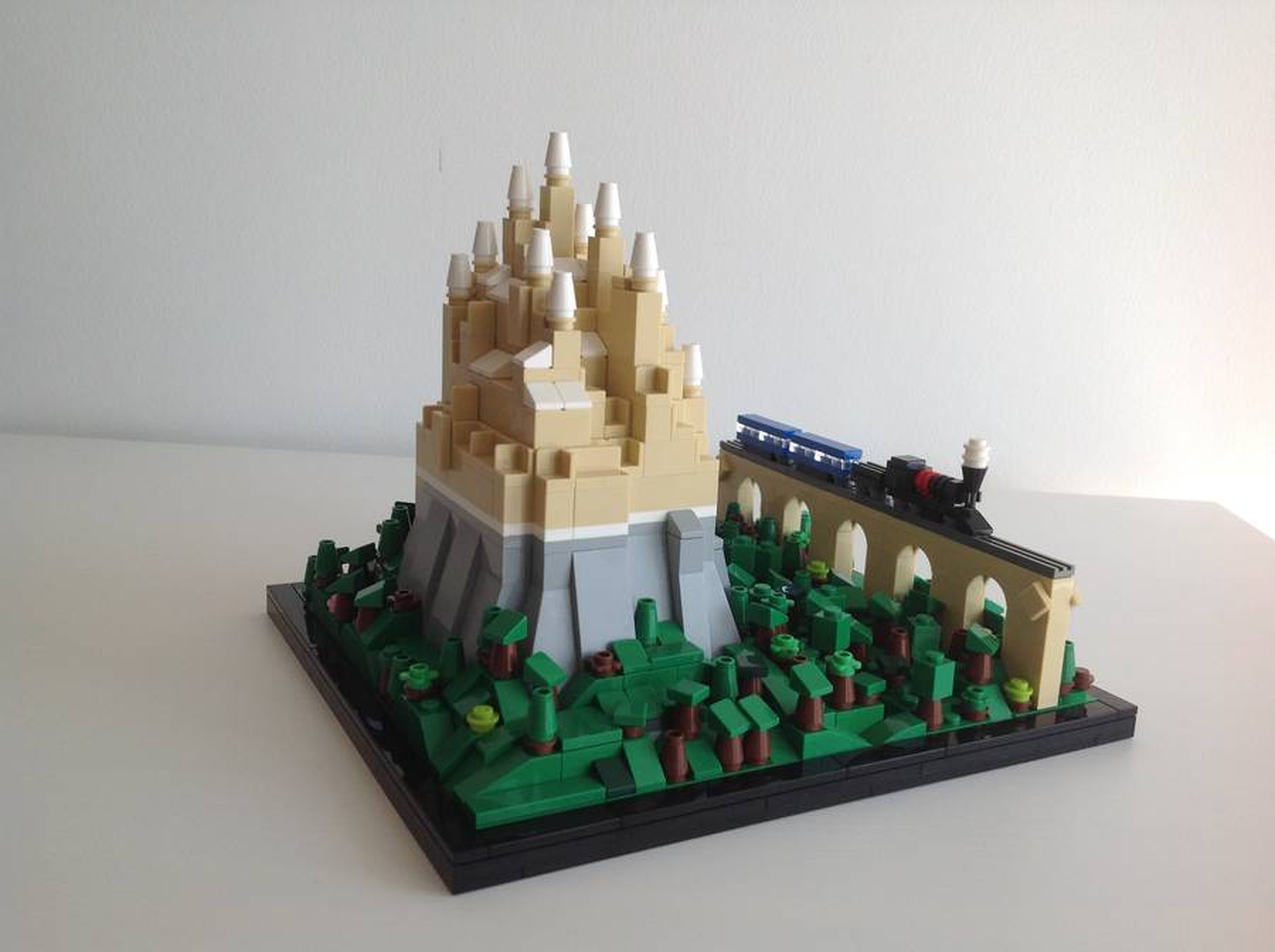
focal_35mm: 35
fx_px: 1287
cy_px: 476
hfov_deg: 52.7
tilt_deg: -13.7
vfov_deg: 40.6
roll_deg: -4.5
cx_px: 638
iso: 50
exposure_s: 1/120
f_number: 2.4
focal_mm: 4.28
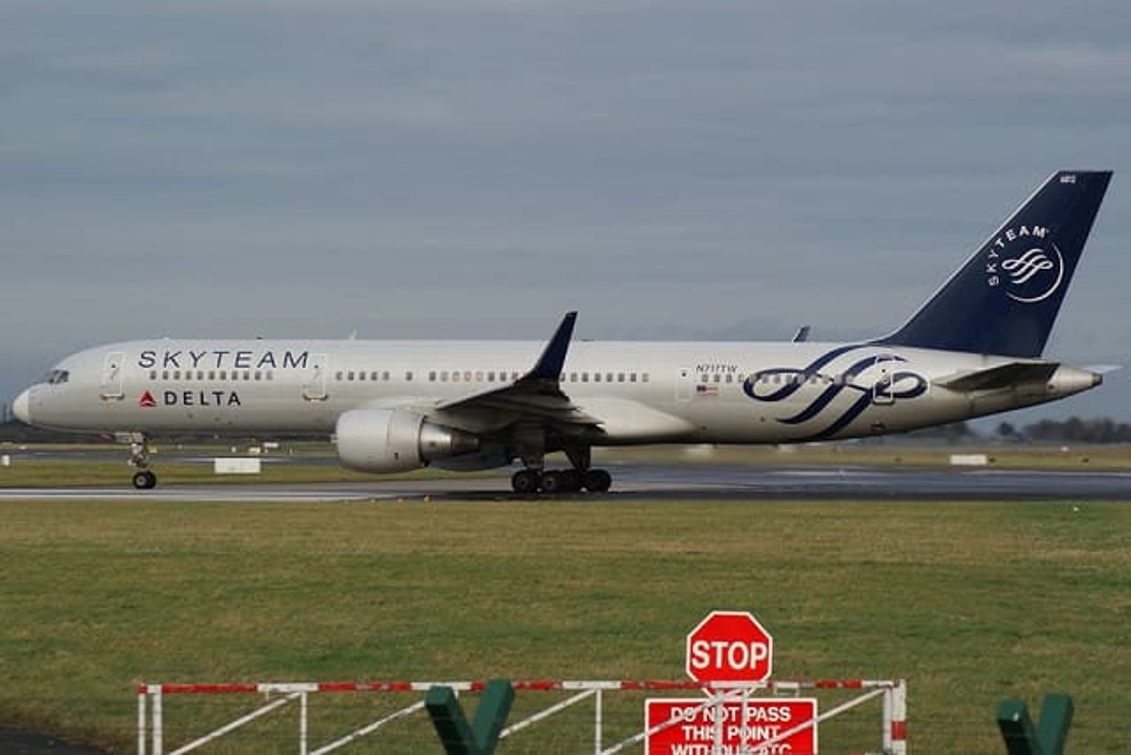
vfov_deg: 8.7
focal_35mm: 158
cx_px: 566
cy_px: 378
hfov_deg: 13.0
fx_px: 4949
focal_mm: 105
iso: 100
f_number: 6.3
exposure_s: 1/200
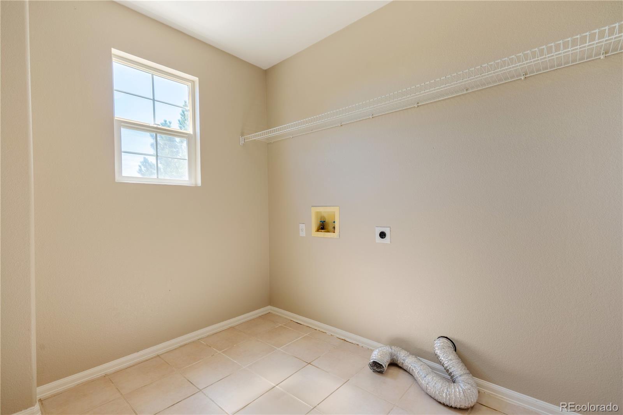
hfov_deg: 96.8
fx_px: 277
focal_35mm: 16
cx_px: 312
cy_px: 208
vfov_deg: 73.7
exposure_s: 1/250
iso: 100
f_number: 8
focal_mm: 16
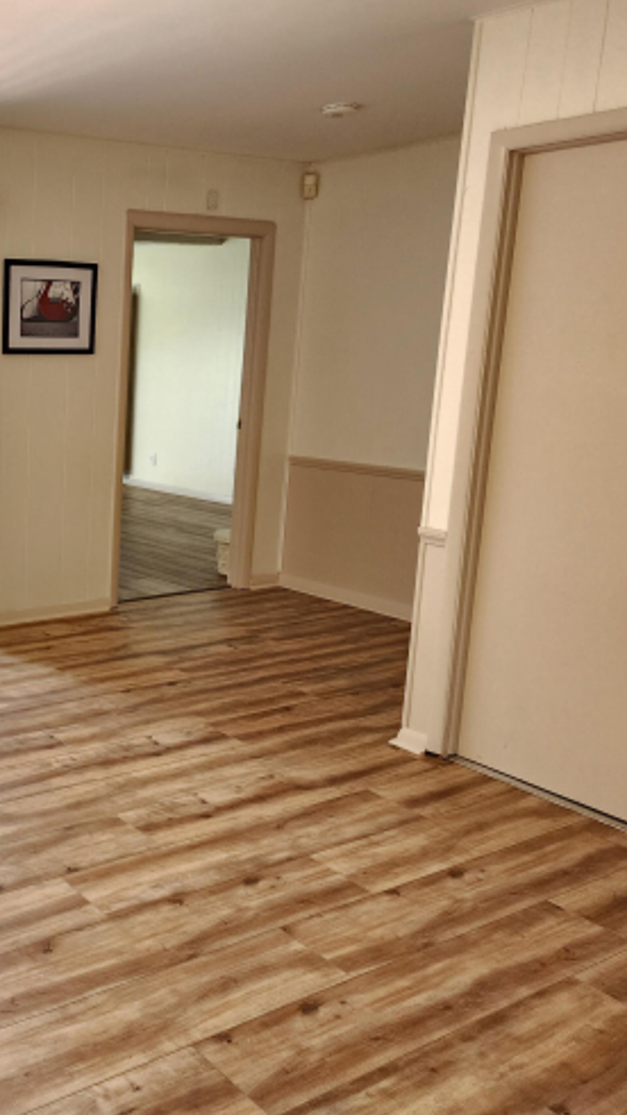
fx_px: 1005
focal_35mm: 34
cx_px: -40
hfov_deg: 31.3
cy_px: 554
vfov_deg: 58.0
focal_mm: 6.4
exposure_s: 1/120
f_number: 1.8
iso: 320
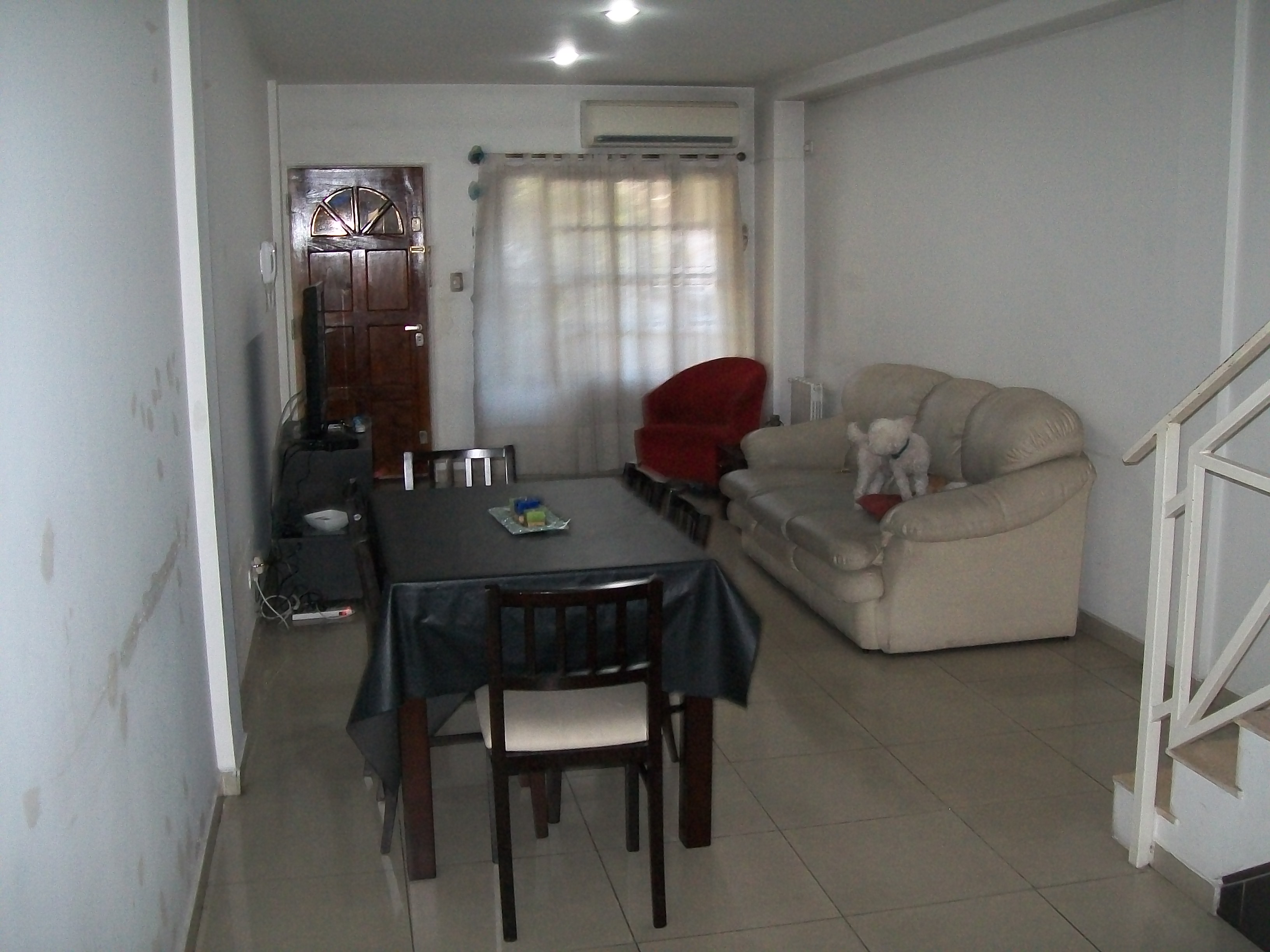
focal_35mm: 36
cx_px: 635
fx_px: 1321
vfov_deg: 39.7
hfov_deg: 51.4
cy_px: 476
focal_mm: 6
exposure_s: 1/30
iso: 240
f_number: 2.7
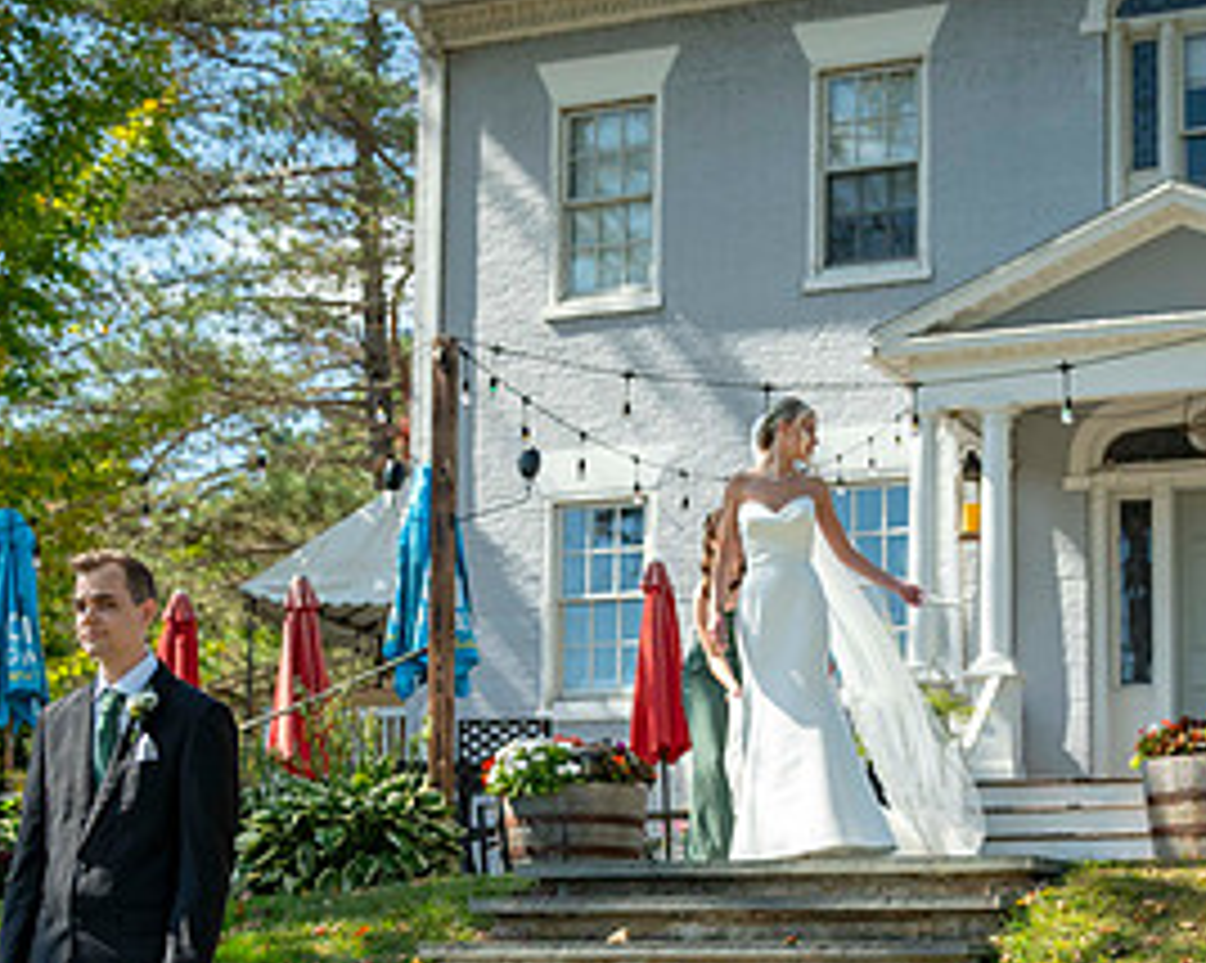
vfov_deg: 20.2
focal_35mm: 75
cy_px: 783
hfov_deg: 25.4
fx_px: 2675
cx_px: 639
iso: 1000
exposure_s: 1/8000
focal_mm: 36
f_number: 2.8
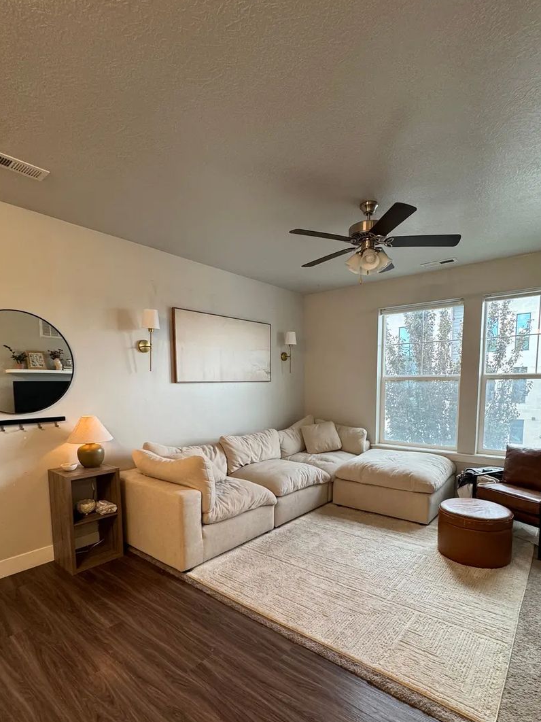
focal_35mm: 18
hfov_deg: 71.6
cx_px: 279
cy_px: 423
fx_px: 375
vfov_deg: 87.0
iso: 160
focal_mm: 2.22
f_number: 2.2
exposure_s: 1/60
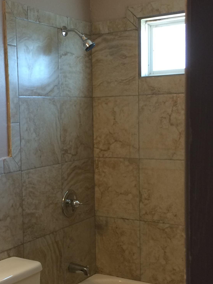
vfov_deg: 32.7
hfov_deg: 24.5
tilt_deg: -6.5
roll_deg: +0.2
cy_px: 158
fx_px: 484
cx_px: 53
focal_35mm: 59
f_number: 2.2
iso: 80
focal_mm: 4.15
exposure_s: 1/30
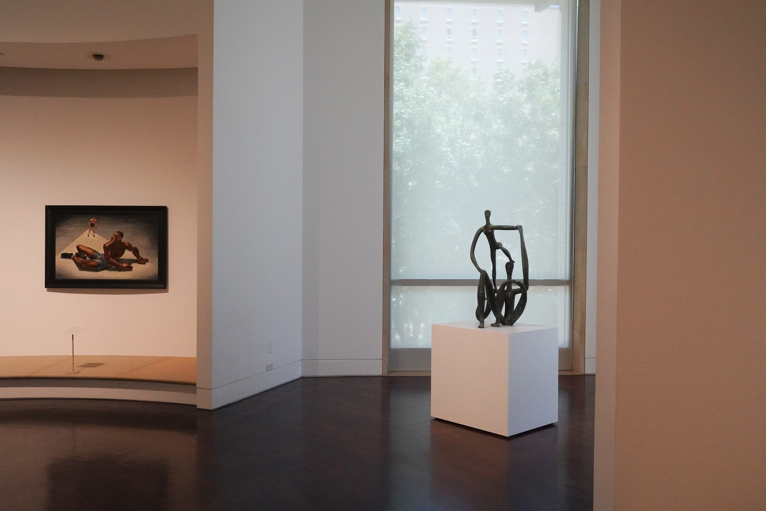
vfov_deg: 42.3
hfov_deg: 60.3
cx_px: 383
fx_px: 660
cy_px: 256
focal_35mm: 31
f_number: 14
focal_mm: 31
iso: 8000
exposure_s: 1/100
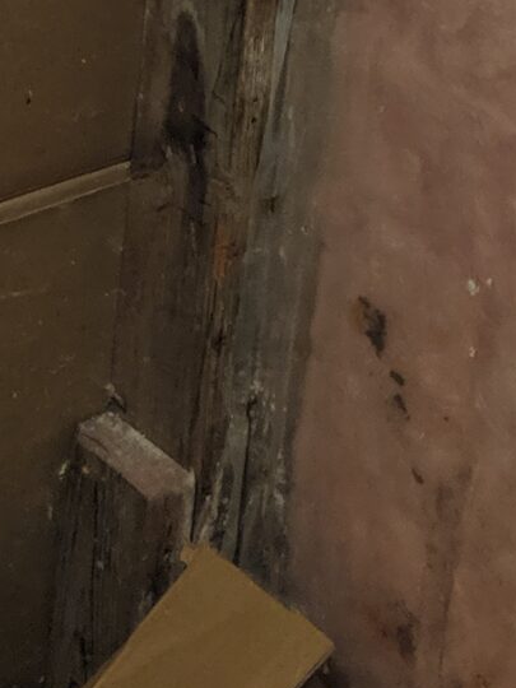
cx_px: 183
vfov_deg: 13.8
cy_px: -520
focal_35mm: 128
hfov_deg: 11.6
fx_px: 2544
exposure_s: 1/60
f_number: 1.8
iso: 258
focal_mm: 4.44
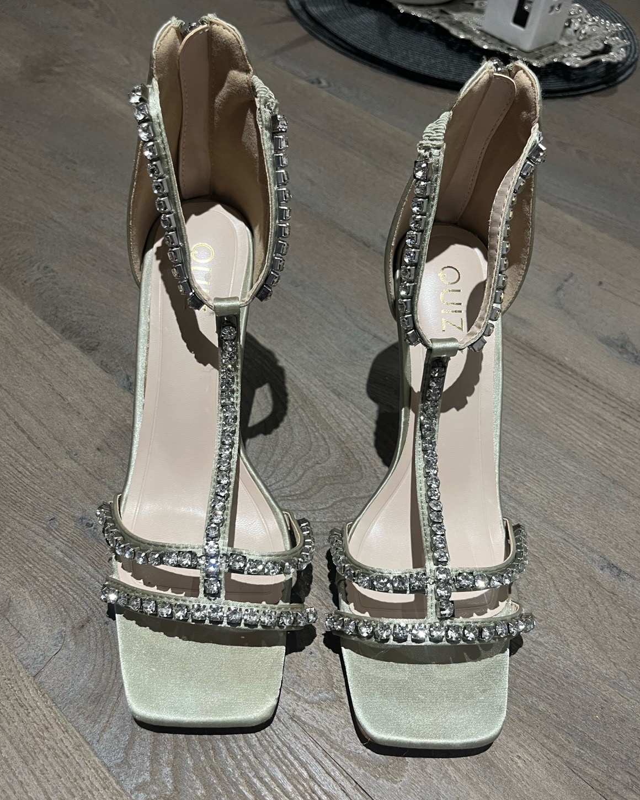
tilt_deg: -50.7
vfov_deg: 62.2
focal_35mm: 28
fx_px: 663
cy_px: 414
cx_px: 313
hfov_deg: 51.5
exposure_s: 1/50
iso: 80
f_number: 1.6
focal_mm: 5.1
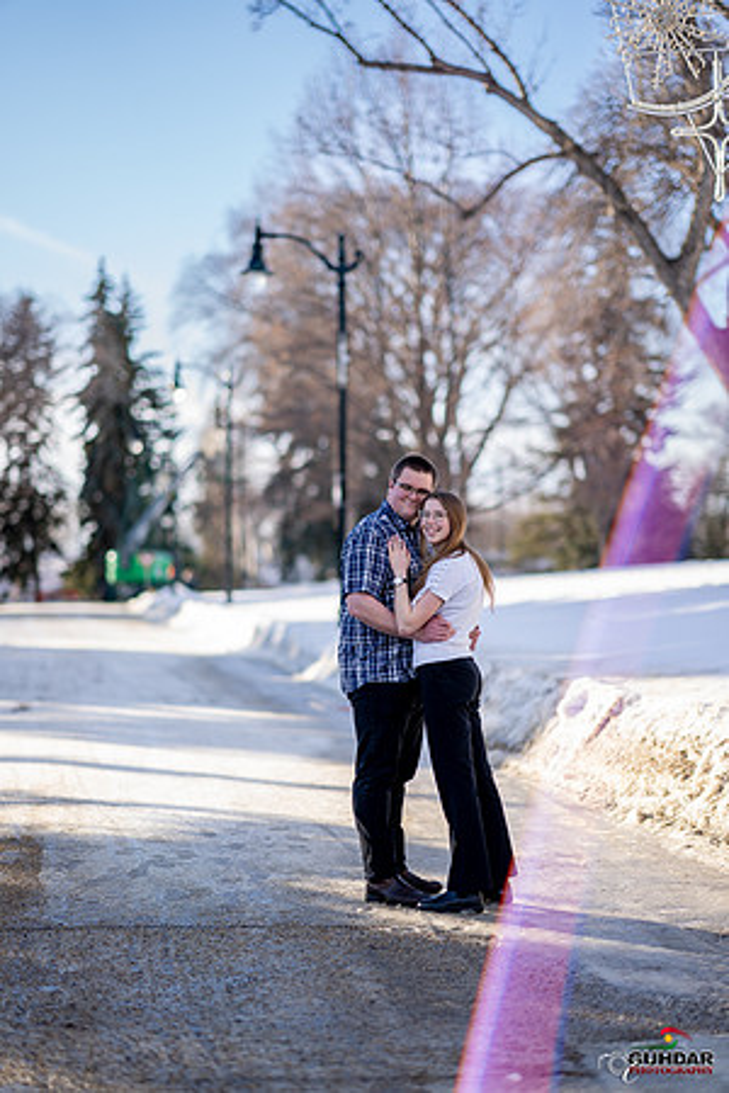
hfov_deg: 16.1
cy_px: 546
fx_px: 2582
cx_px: 364
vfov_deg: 23.9
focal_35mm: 85
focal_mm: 85
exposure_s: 1/1600
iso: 50
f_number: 1.4
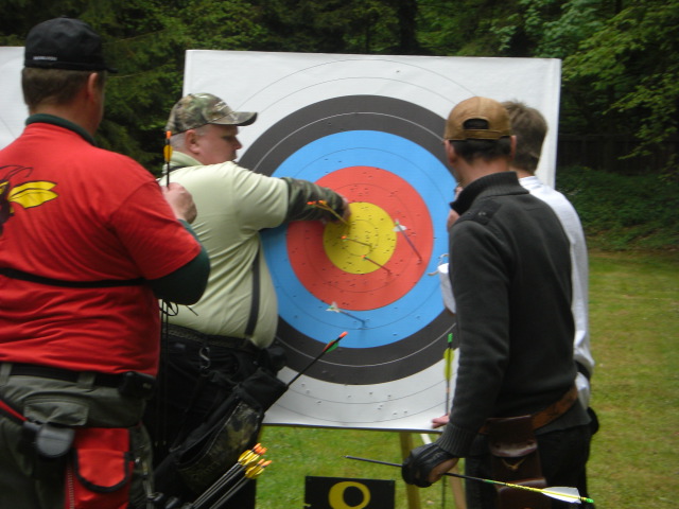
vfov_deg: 13.0
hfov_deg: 17.3
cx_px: 340
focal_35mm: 114
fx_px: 2236
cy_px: 254
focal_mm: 18.9
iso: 100
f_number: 4.3
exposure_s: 1/125
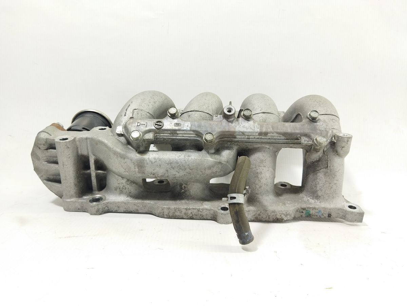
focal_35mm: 27
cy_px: 153
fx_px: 317
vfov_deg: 51.4
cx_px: 204
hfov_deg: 65.3
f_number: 1.79
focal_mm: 4.71
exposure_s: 1/100
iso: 194
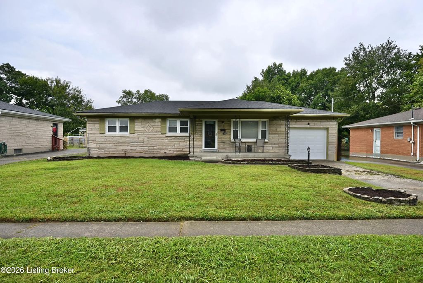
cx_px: 212
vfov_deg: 62.0
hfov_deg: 83.9
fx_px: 235
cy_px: 142
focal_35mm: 20
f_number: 5
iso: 140
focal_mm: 20
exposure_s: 1/500
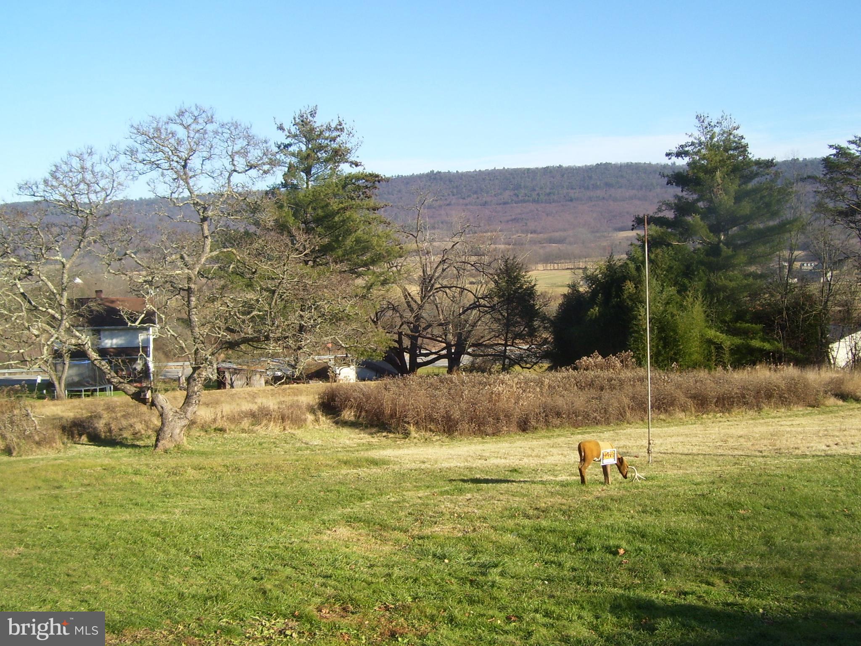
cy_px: 323
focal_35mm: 36
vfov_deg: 39.7
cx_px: 430
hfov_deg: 51.4
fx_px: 895
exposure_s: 1/250
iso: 80
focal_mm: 6
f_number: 4.8
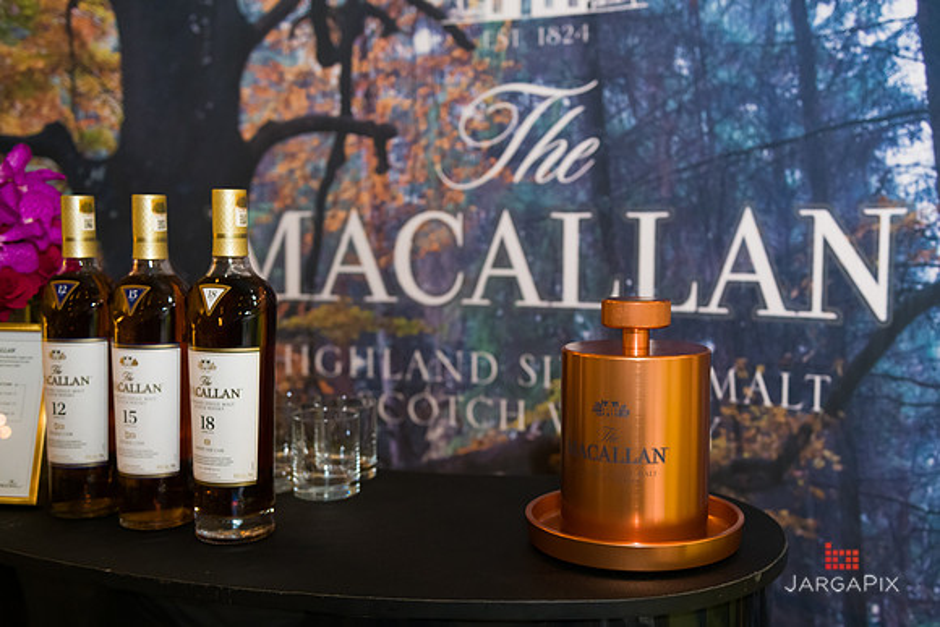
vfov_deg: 34.3
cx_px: 538
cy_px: 313
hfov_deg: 49.4
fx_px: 1017
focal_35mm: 39
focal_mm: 34
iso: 1600
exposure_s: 1/125
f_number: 3.2
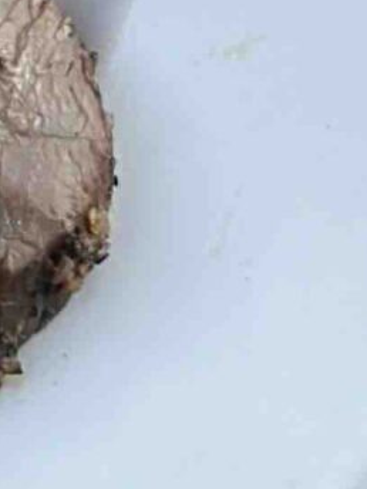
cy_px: -417
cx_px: -868
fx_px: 5047
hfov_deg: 4.0
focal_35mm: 357
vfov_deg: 5.5
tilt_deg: -75.3
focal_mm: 6.86
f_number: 1.78
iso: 80
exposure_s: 1/823
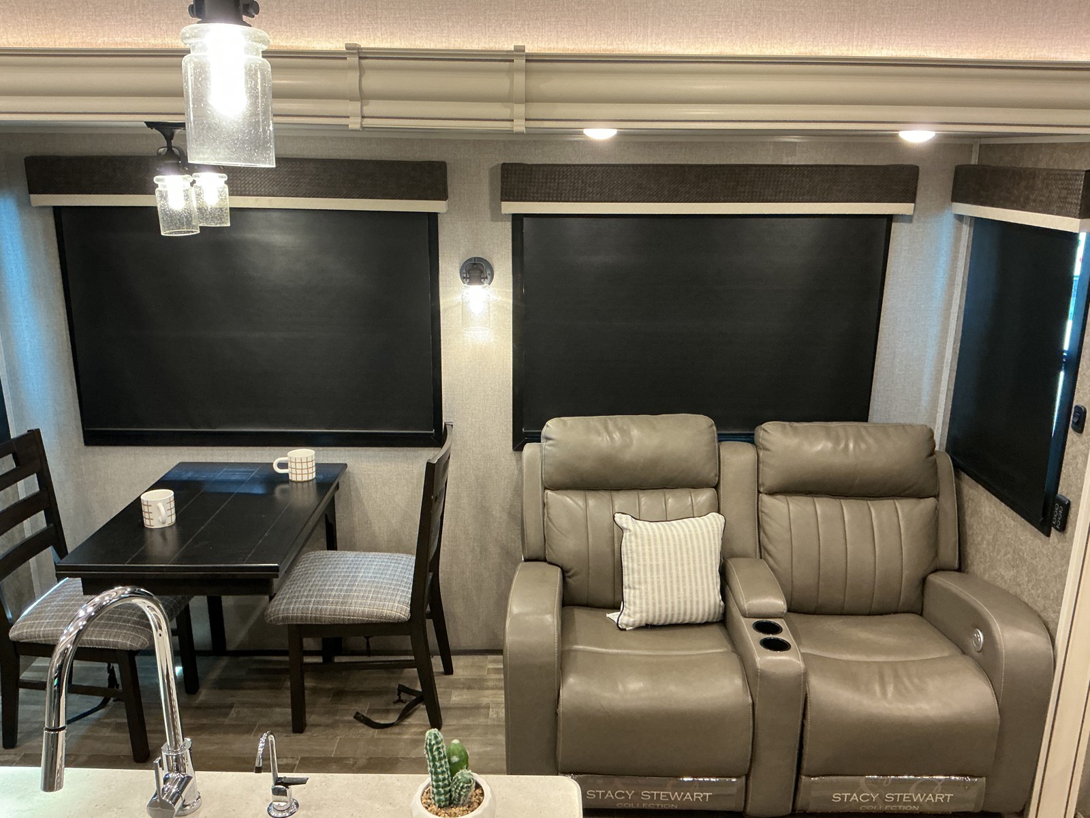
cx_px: 545
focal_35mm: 29
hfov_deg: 61.7
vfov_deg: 48.2
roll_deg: +1.2
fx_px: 913
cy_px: 409
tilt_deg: -14.6
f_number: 1.8
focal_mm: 3
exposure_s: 1/40
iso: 200
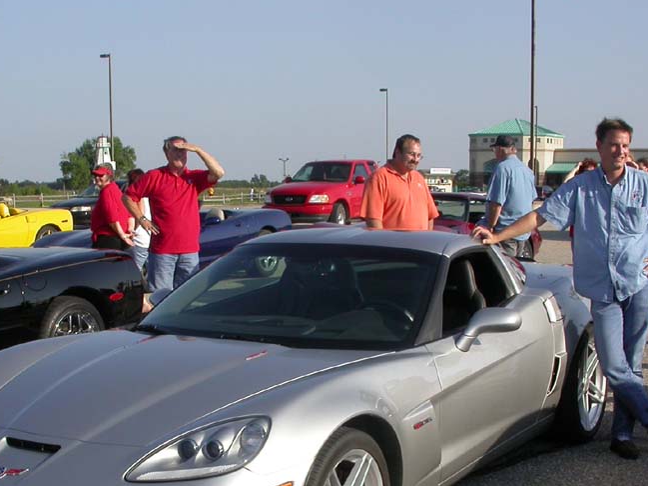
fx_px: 1123
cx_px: 260
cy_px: 376
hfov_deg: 32.1
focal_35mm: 60
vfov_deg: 24.1
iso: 100
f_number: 7.5
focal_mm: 7.85
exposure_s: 1/298
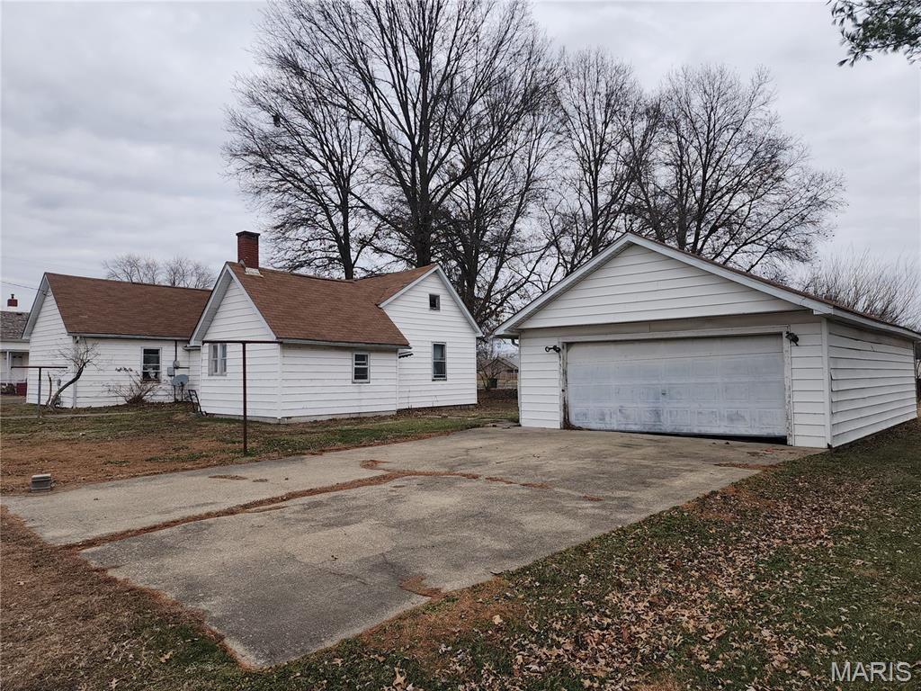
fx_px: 612
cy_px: 346
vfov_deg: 58.9
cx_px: 460
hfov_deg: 73.9
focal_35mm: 23
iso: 12
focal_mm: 6.4
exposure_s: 1/375
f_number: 1.8
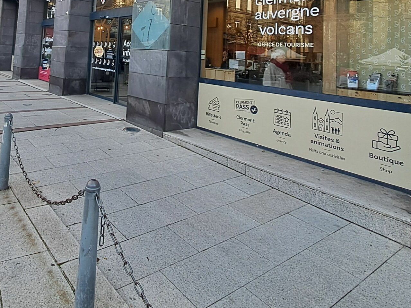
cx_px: 129
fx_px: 309
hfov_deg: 65.1
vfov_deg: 48.0
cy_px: 35
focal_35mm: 26
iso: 40
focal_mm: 1.42
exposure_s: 1/212
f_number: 2.2
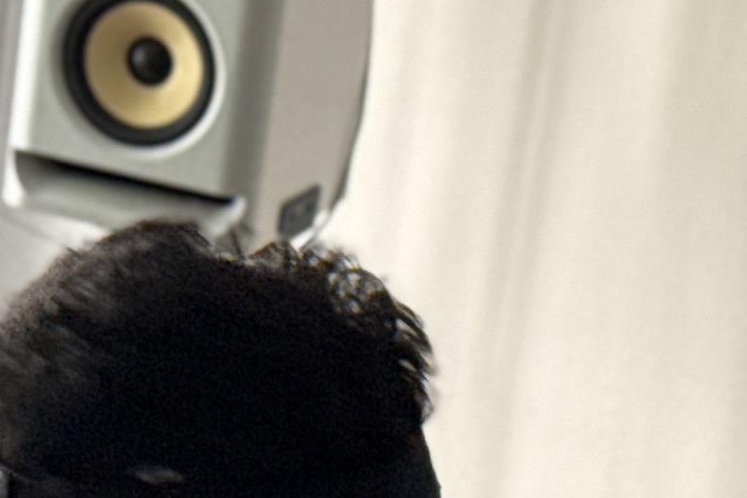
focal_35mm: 251
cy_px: 789
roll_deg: -8.5
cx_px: 645
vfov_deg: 5.4
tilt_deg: -17.7
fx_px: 5209
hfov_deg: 8.2
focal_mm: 6.76
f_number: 1.78
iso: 250
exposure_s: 1/60
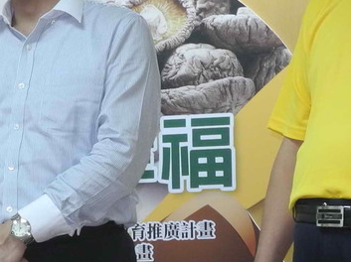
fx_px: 2370
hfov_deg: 8.4
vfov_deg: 6.3
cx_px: -90
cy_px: 253
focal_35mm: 234
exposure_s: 1/30
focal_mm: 11.8
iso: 200
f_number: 3.5
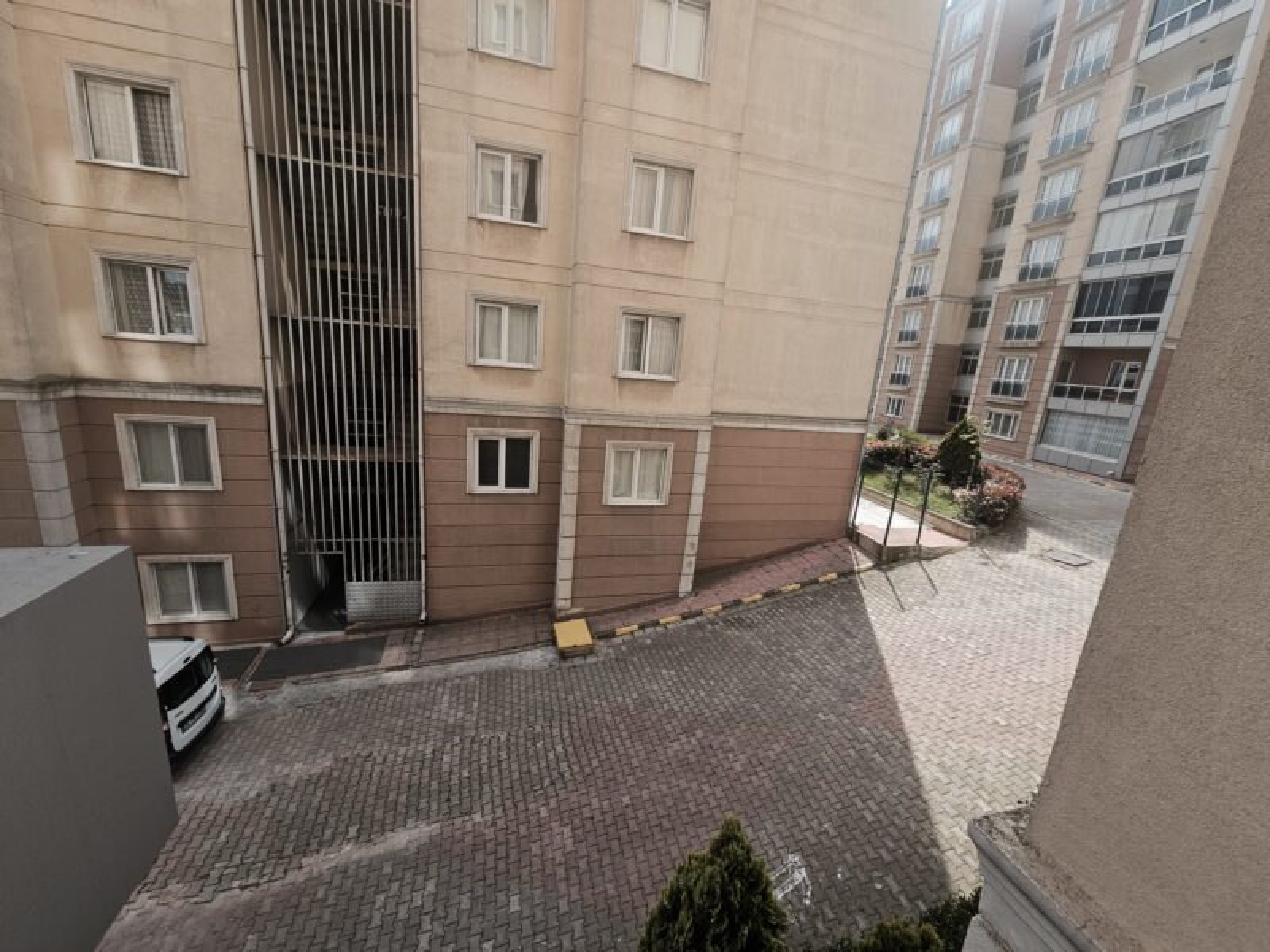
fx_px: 477
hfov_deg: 106.2
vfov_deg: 89.9
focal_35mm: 13
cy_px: 476
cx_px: 635
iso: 50
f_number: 2.2
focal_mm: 2.2
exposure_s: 1/989
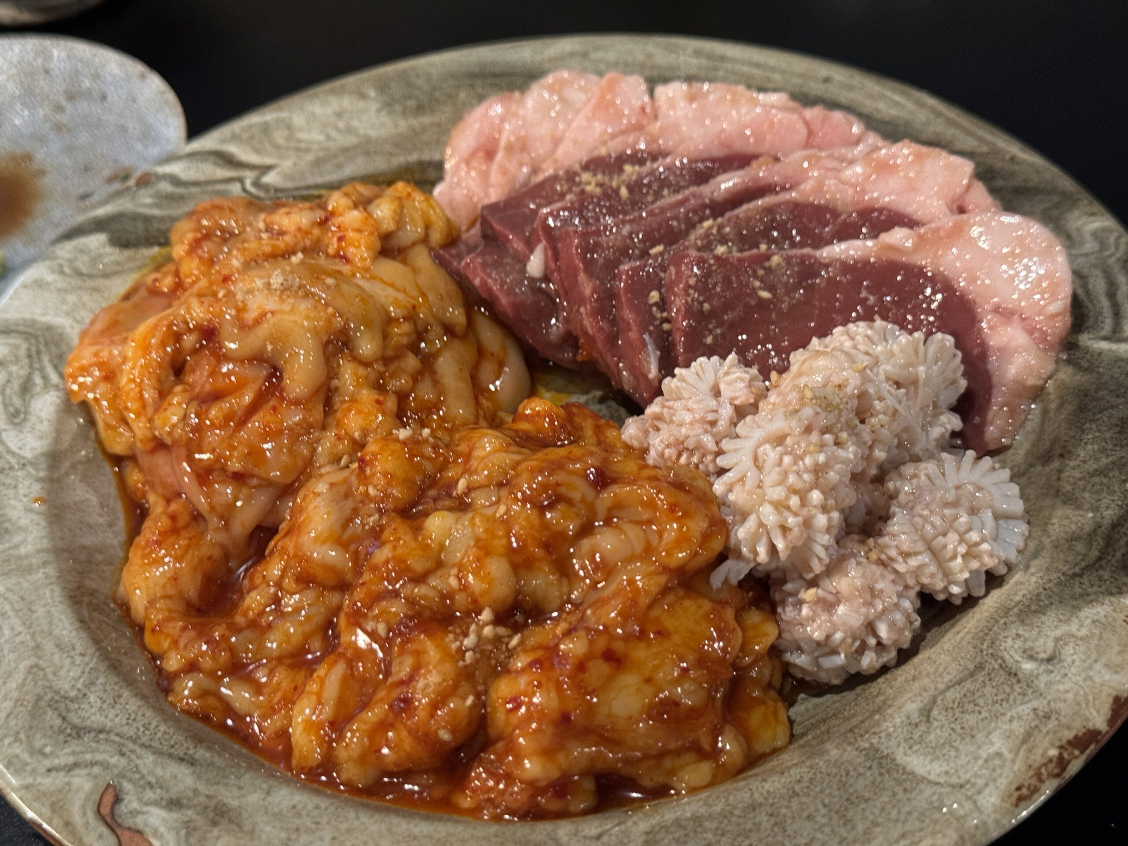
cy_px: 423
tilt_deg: -44.9
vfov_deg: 30.3
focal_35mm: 48
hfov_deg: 39.7
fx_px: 1564
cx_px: 564
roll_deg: +6.8
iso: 320
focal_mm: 6.76
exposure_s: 1/40
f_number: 1.78
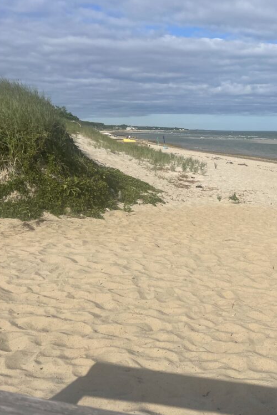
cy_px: 208
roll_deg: +0.0
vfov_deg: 51.9
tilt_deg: -9.7
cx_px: 279
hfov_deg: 32.9
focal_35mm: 37
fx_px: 427
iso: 32
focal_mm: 4.2
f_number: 1.6
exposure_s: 1/6897
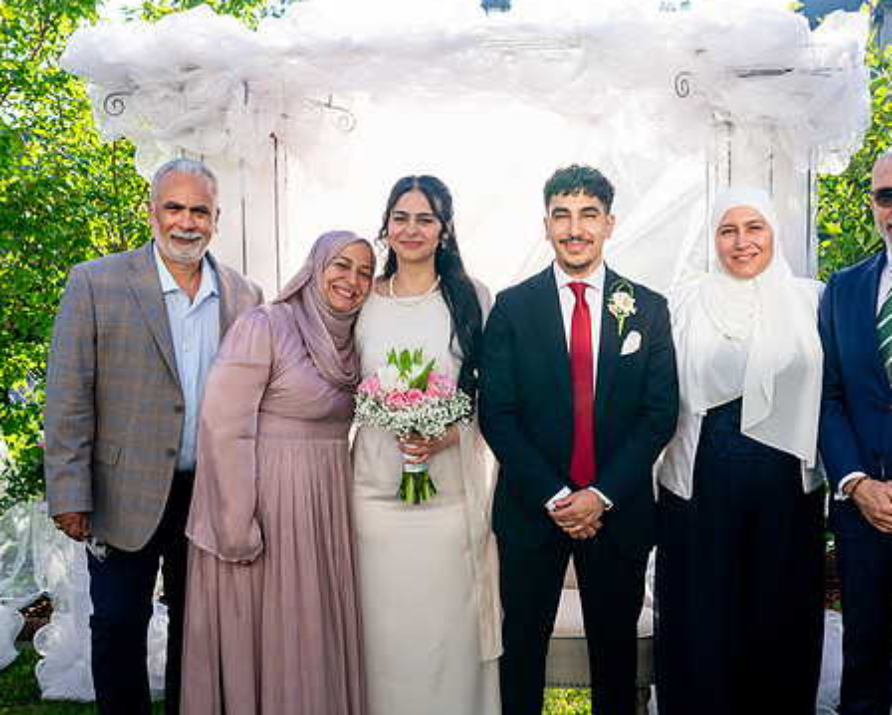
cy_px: 404
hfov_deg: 46.7
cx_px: 493
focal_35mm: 39
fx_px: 1030
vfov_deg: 38.2
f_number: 3.5
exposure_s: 1/640
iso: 200
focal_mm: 28
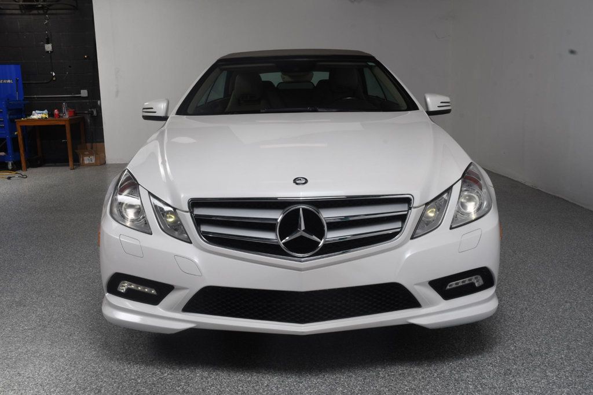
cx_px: 296
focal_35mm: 36
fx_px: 593
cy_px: 198
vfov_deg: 36.8
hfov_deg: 53.1
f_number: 14
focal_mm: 24
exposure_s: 1/160
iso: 100
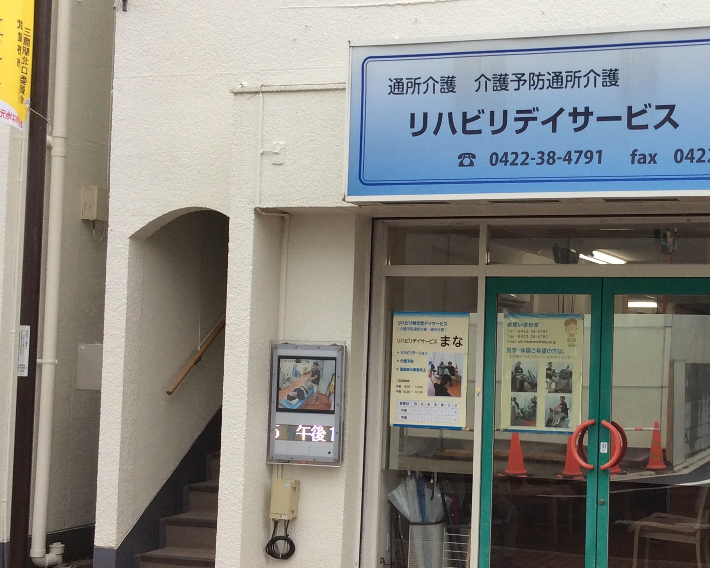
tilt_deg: +2.2
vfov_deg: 26.7
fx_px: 1198
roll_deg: -0.1
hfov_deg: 32.2
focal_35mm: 57
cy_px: 308
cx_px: 556
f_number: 2.4
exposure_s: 1/272
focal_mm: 3.3
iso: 32
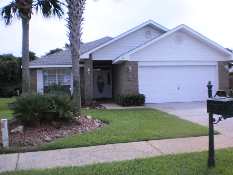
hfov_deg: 51.4
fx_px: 242
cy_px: 88
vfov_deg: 39.7
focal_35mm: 36
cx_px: 116
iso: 100
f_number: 4.6
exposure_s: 1/500
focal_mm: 6.3
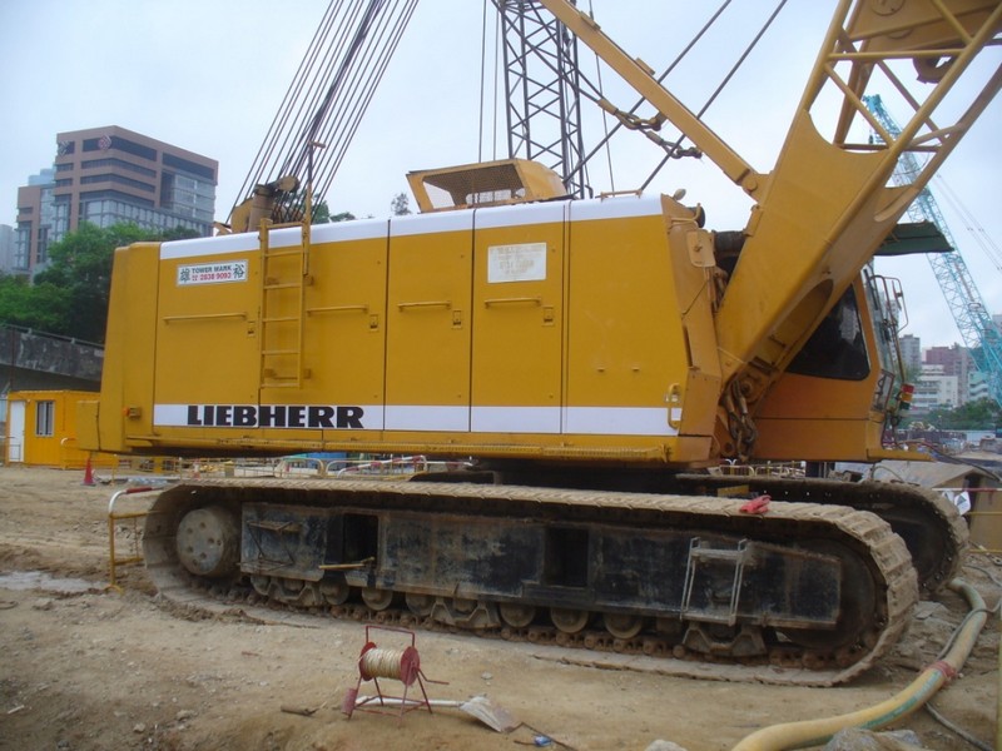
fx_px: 1071
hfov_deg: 50.1
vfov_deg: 38.7
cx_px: 501
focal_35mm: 37
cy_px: 376
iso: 64
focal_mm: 6.1
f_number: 2.8
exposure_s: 1/320
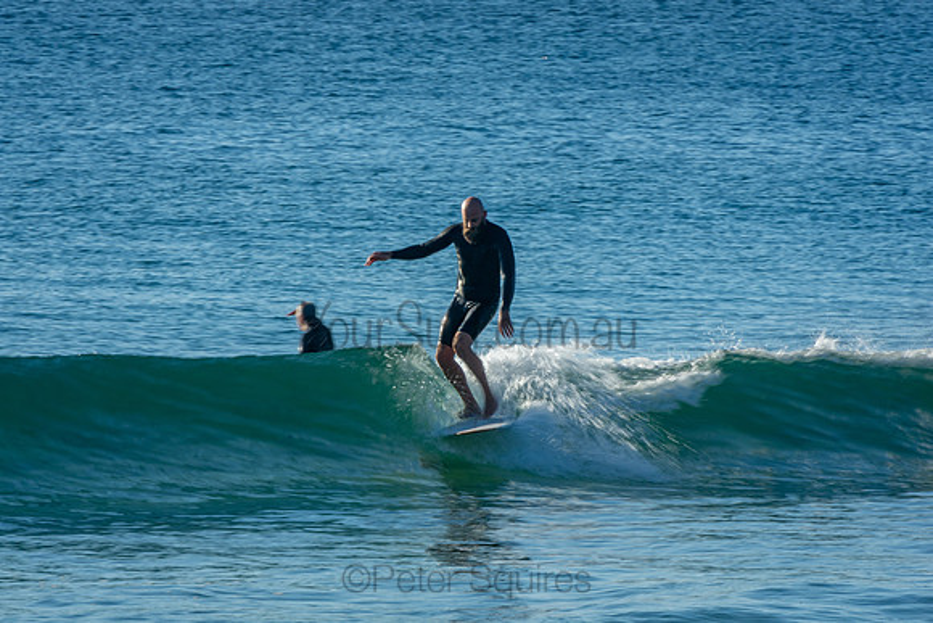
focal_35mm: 600
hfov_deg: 3.4
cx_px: 466
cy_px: 312
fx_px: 15553
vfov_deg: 2.3
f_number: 22
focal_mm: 400
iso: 100
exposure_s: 1/30
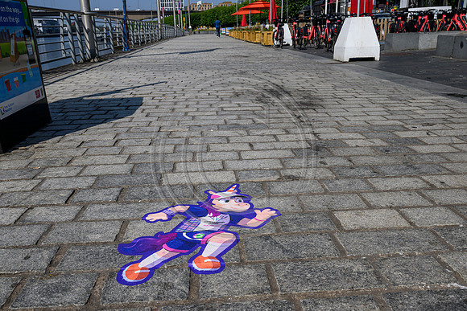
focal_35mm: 30
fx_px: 396
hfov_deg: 61.1
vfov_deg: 43.0
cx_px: 234
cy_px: 156
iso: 200
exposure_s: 1/500
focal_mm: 30.5
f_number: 11
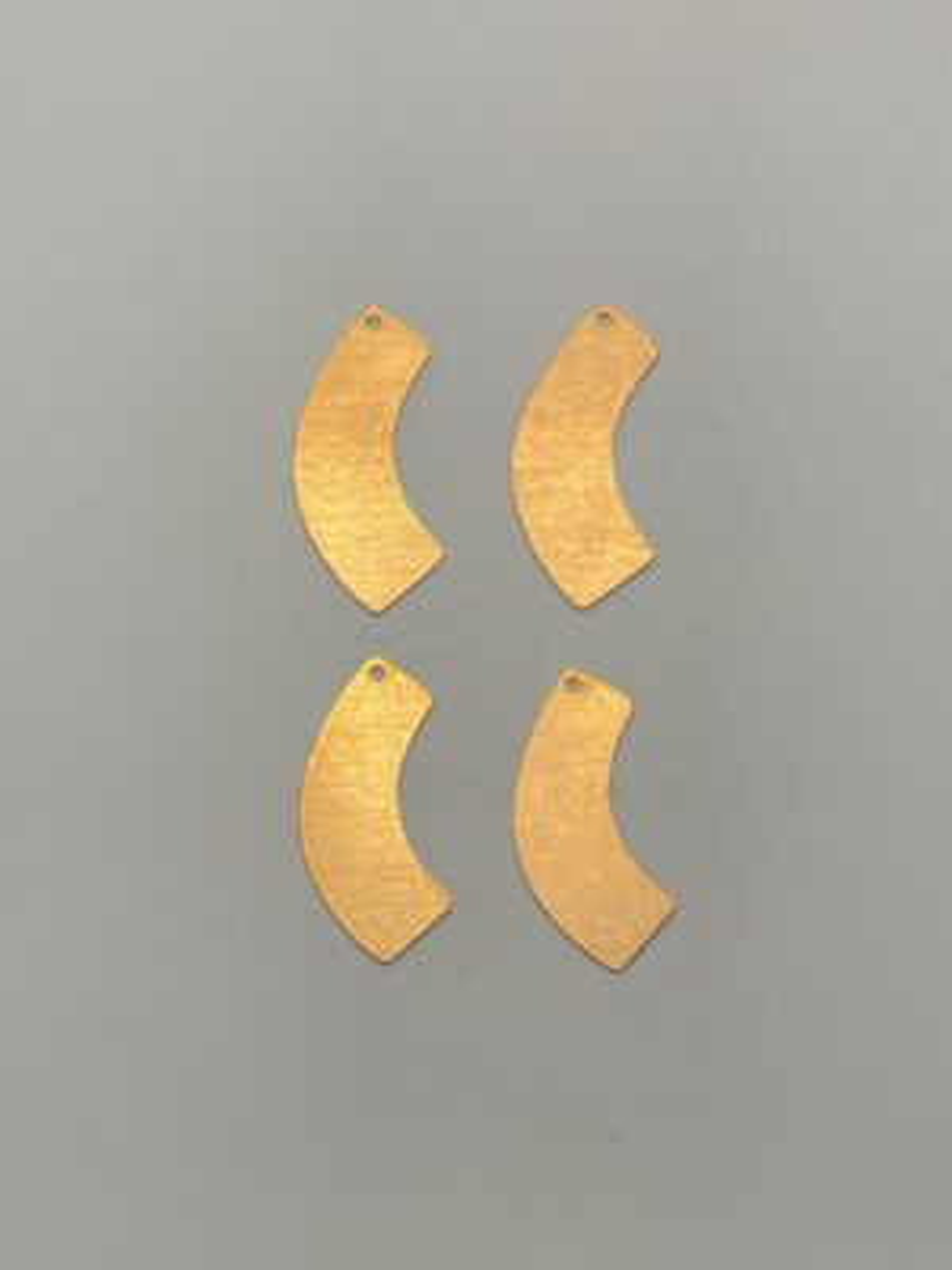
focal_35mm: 25
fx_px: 917
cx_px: 476
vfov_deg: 69.4
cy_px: 635
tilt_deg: -87.4
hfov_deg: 54.9
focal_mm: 5.1
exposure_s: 1/446
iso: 32
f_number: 1.6
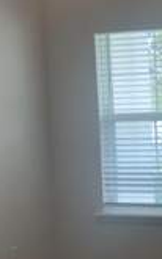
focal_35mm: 80
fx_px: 566
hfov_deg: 14.7
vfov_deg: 25.8
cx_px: 269
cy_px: 101
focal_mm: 4.25
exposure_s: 1/120
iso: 50
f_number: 1.8
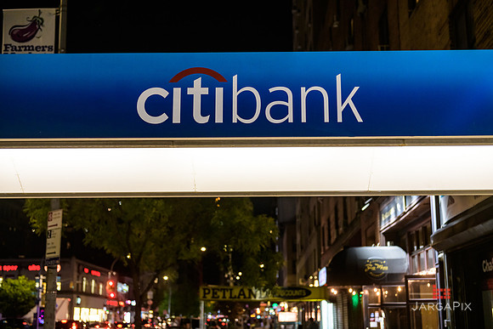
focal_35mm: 50
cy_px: 164
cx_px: 246
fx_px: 685
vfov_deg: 27.0
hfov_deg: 39.6
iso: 1250
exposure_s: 1/50
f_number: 3.2
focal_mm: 50
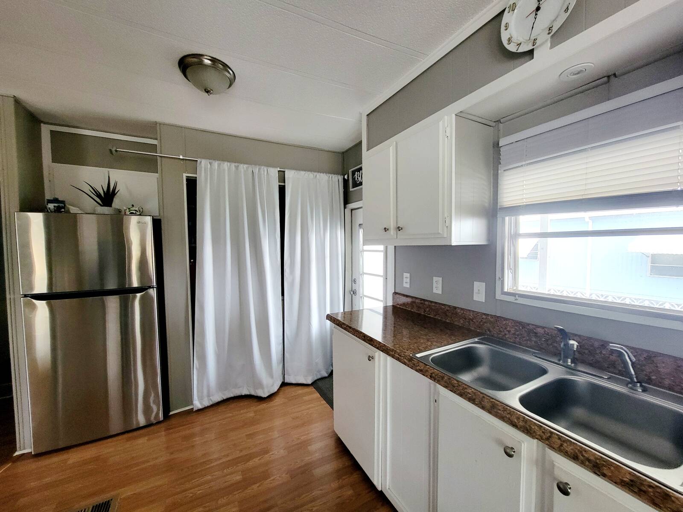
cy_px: 256
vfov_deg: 89.9
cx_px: 342
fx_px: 256
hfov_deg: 106.2
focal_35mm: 13
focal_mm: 2.2
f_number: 2.2
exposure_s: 1/40
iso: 400
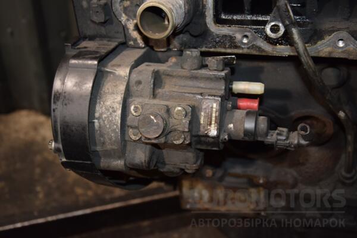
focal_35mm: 60
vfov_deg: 22.6
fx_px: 595
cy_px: 119
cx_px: 178
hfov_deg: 33.4
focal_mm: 40
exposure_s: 1/60
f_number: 4.8
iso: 800
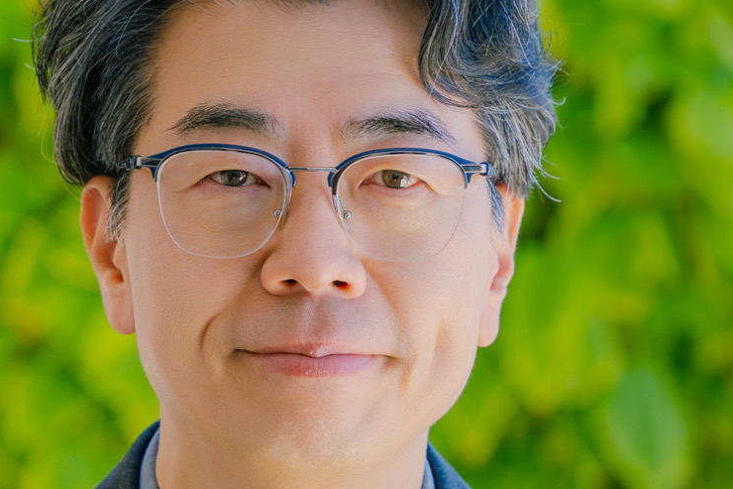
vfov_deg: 6.0
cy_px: 430
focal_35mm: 227
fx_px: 4621
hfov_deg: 9.1
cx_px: 315
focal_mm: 70
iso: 160
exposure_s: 1/400
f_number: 3.5
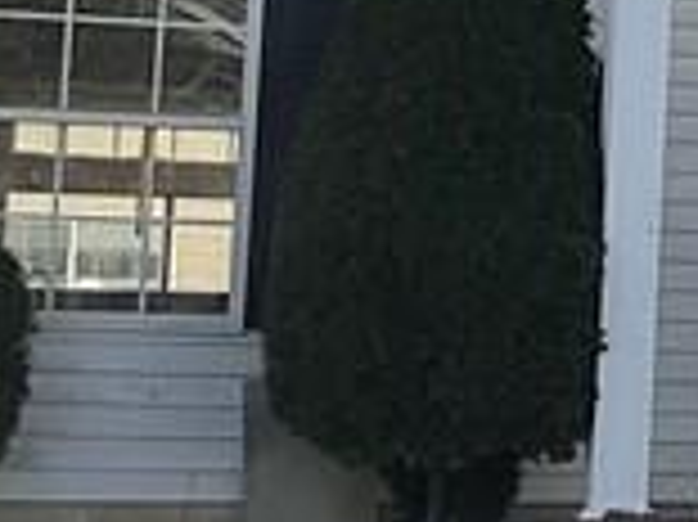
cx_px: 1545
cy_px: -68
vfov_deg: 7.7
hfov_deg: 9.4
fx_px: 3869
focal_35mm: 192
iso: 16
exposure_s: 1/2141
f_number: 1.8
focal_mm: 3
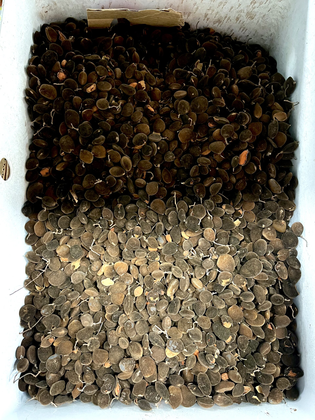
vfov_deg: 67.3
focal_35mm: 26
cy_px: 210
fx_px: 315
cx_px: 158
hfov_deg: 53.1
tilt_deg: -54.9
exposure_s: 1/25
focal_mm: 5.1
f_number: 1.6
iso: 500
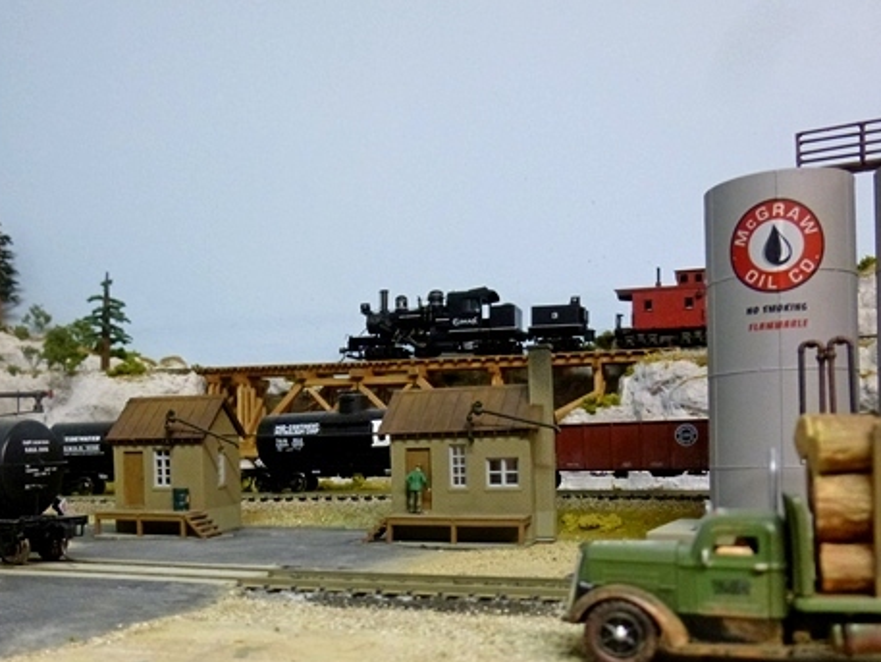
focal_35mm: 35
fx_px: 891
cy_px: 459
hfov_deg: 52.2
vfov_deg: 40.0
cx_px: 341
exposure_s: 1/10
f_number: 3.1
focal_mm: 4.5
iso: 400
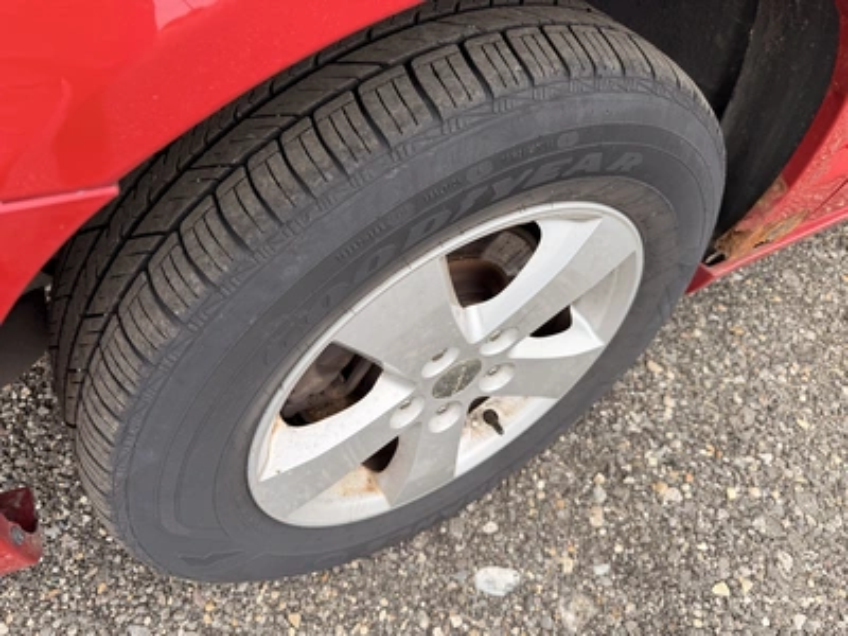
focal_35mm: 24
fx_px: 588
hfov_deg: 71.6
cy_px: 318
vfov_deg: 56.8
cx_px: 424
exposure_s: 1/967
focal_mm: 6.76
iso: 100
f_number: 1.78
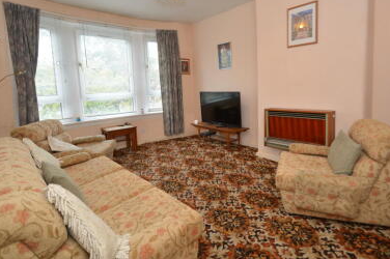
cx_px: 210
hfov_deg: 86.8
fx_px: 206
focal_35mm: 19
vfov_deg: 63.8
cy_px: 101
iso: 100
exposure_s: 1/15
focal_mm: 10
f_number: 4.5
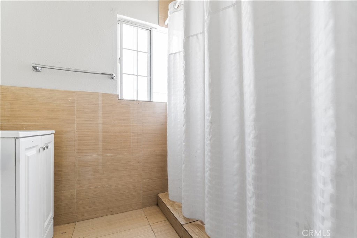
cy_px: 119
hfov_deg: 100.4
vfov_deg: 77.3
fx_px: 149
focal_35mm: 15
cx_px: 178
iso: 320
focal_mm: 10
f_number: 7.1
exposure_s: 1/13
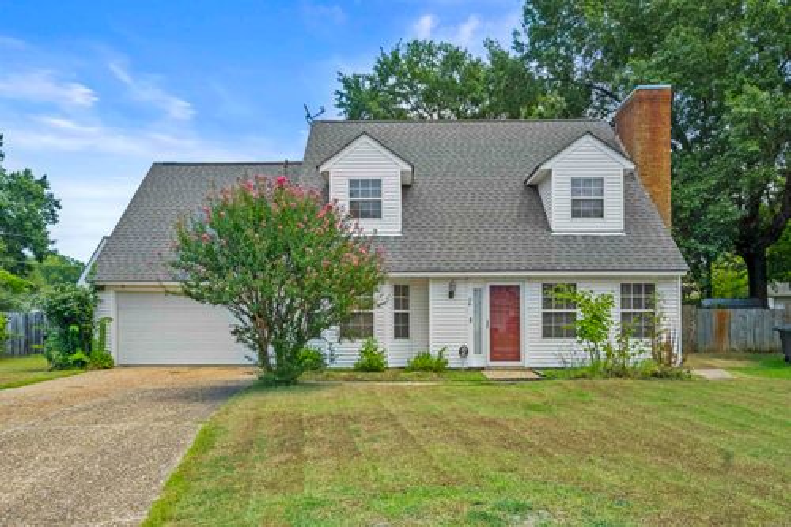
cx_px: 396
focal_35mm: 24
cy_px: 264
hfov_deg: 73.8
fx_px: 527
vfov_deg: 53.1
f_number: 11
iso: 800
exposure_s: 1/80
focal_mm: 15.9
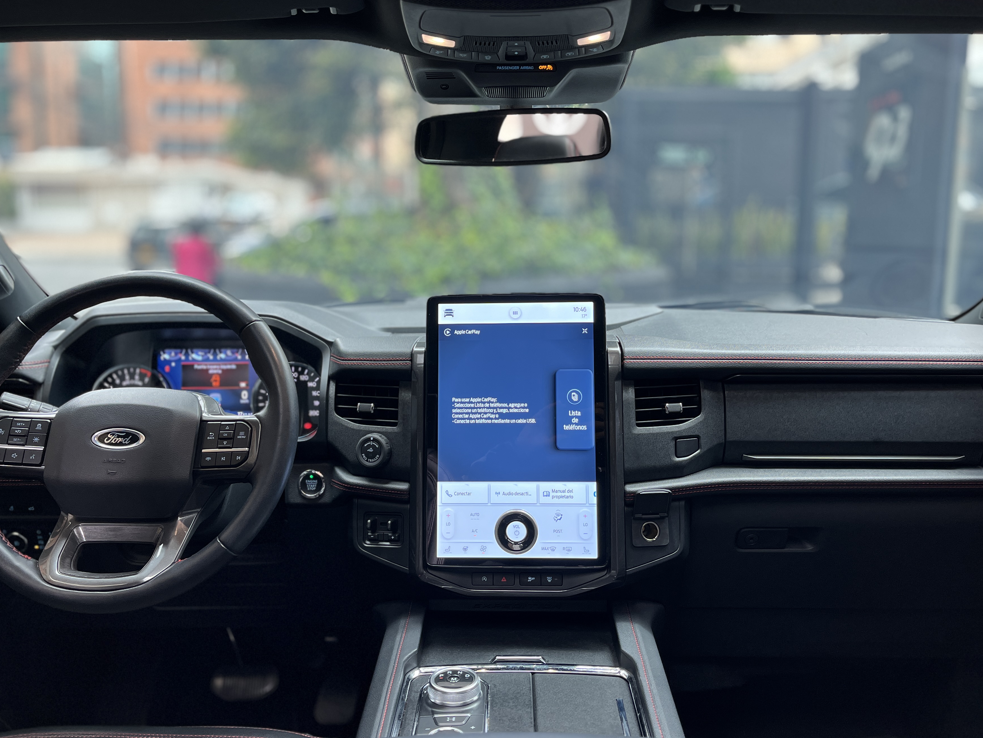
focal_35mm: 30
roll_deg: -0.5
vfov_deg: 46.7
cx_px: 506
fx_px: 852
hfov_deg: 60.0
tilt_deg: -8.3
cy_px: 332
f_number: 1.6
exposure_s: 1/121
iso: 80
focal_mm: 5.1
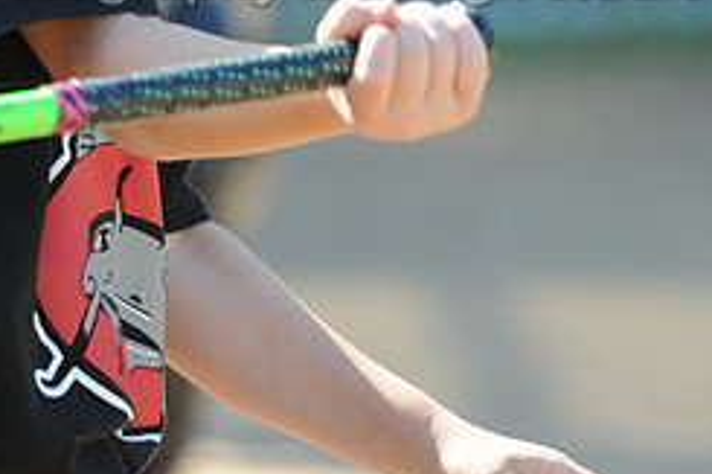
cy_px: -160
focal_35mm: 1063
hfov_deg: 1.9
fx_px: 21009
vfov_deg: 1.3
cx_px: 310
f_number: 4
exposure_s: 1/640
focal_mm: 300
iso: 400
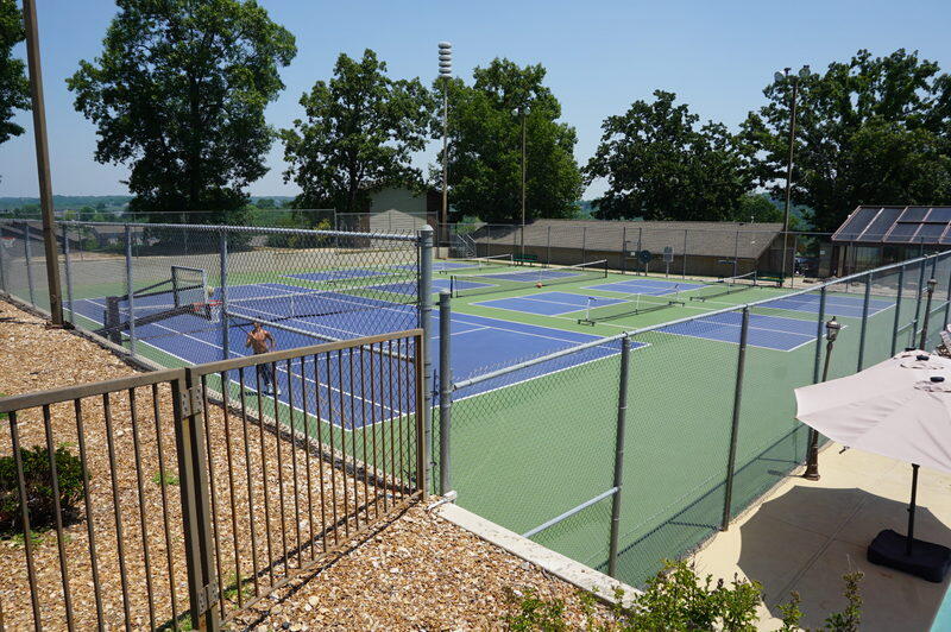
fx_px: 633
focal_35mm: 24
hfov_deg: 73.8
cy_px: 316
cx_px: 476
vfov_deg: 53.1
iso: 100
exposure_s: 1/100
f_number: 10
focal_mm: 16
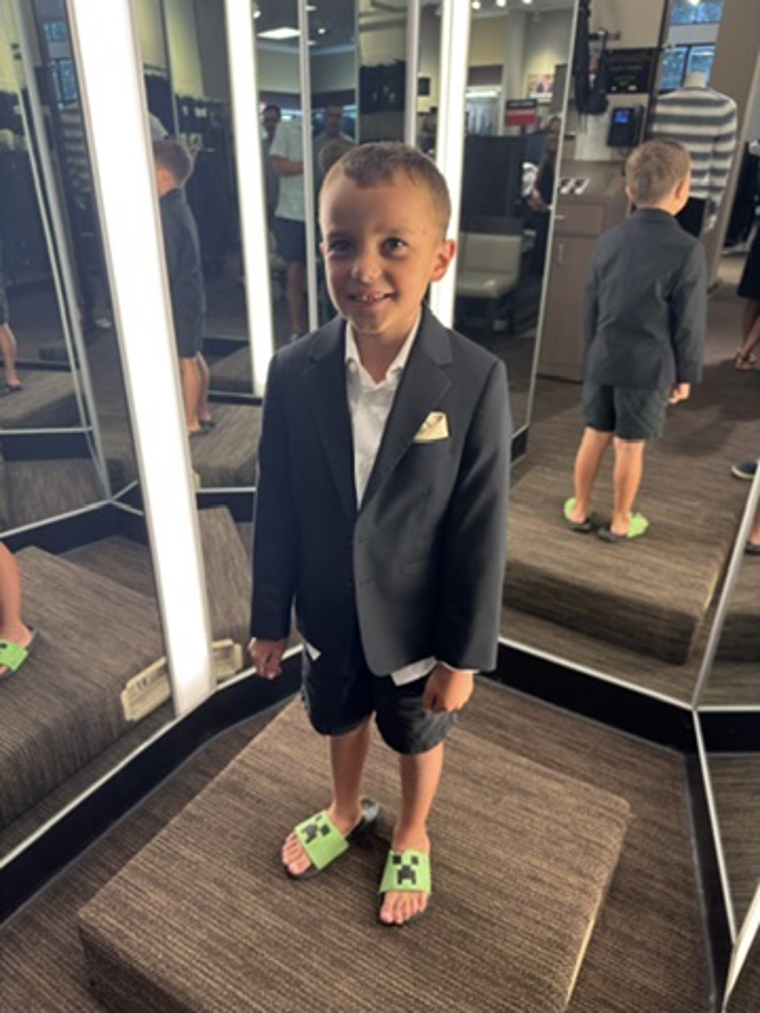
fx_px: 703
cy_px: 506
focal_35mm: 24
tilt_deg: -28.1
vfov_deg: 71.6
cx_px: 380
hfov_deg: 56.8
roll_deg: -3.2
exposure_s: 1/65
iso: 100
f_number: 1.78
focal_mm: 6.76
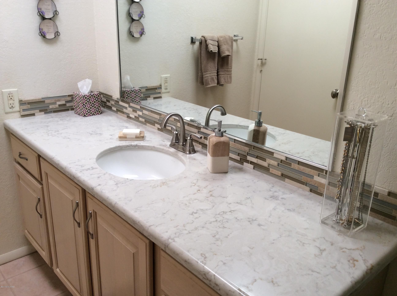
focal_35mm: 32
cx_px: 198
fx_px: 366
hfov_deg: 56.9
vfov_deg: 44.1
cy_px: 148
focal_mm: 3.3
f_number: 2.4
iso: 32
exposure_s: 1/30
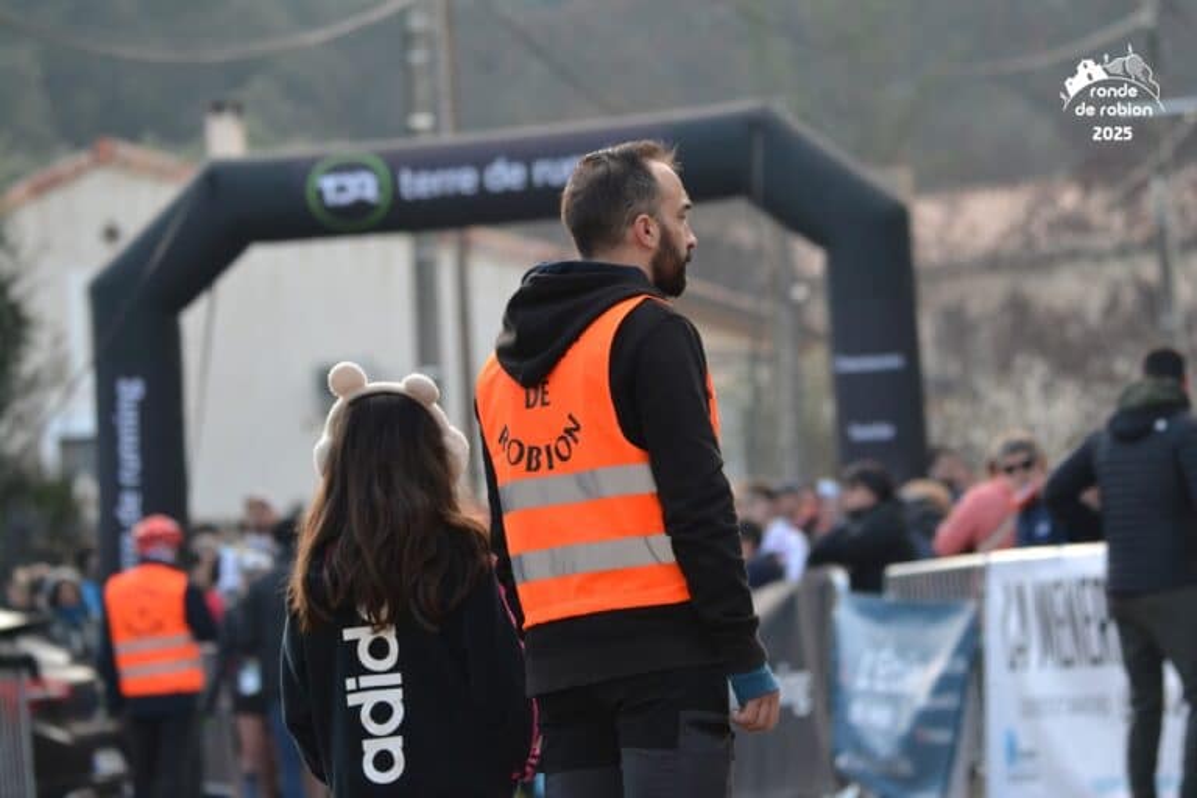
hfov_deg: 9.1
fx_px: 7481
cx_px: 598
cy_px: 399
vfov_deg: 6.1
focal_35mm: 225
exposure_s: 1/500
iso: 800
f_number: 5
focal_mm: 150
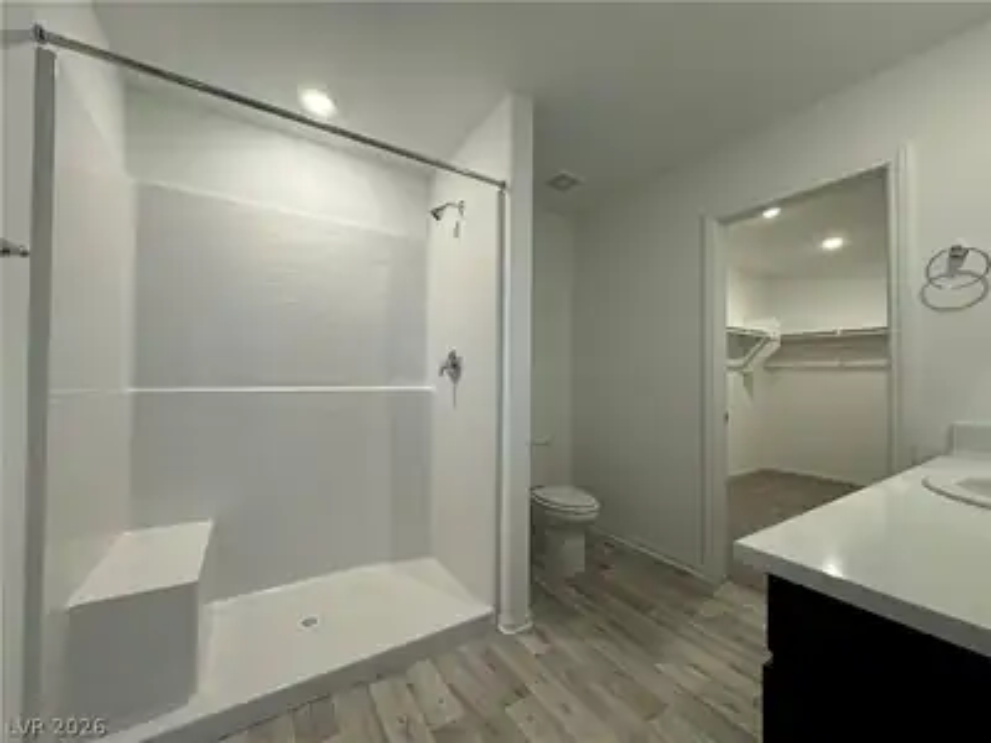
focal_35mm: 14
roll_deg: -0.2
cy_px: 372
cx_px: 496
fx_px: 401
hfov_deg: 102.1
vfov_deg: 85.7
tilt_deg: +1.2
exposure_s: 1/120
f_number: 2.2
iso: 160
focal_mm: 2.22
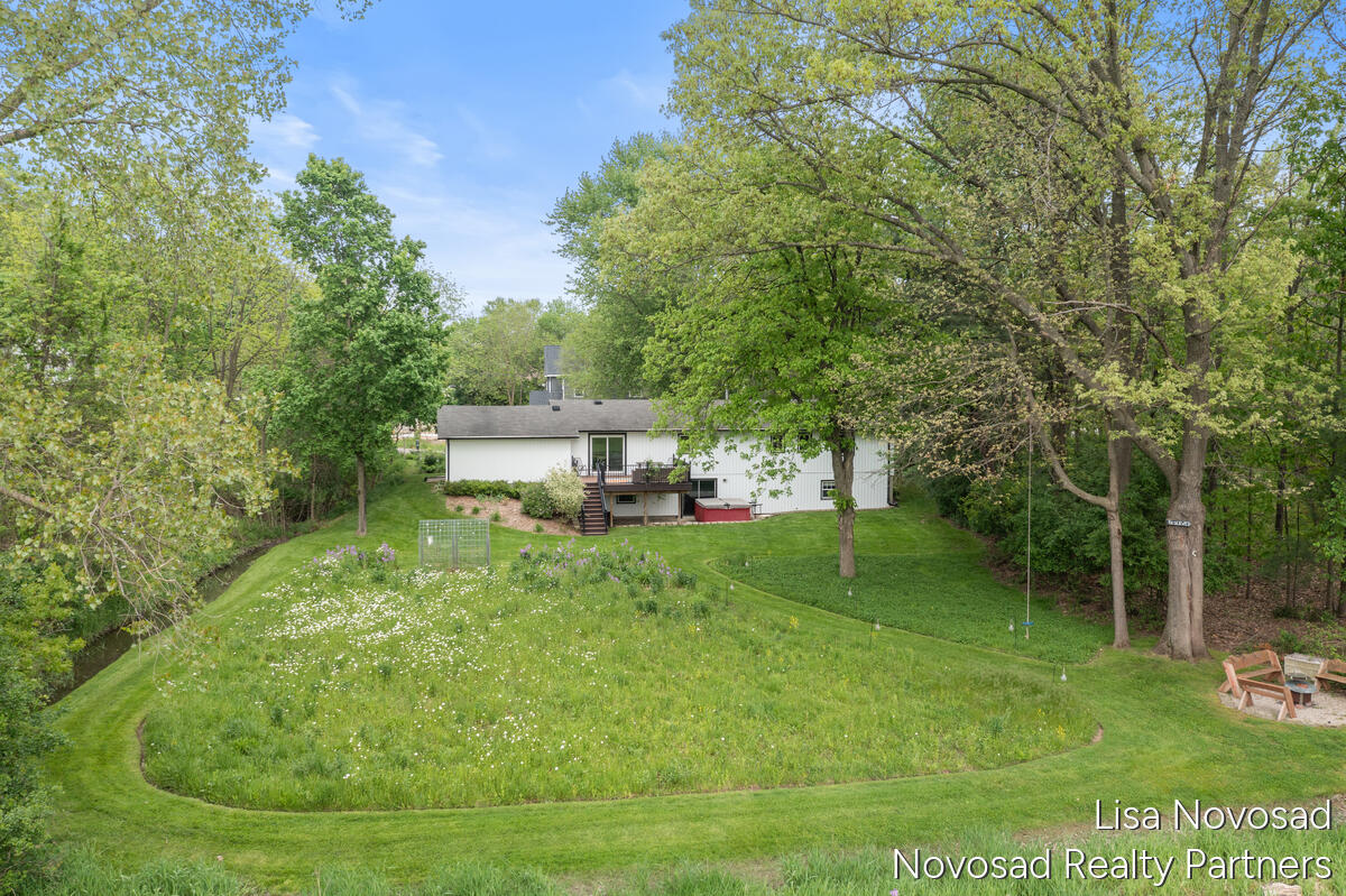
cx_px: 673
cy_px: 448
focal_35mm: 28
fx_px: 1046
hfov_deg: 65.5
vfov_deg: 46.4
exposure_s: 1/200
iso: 100
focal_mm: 10.26
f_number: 4.5
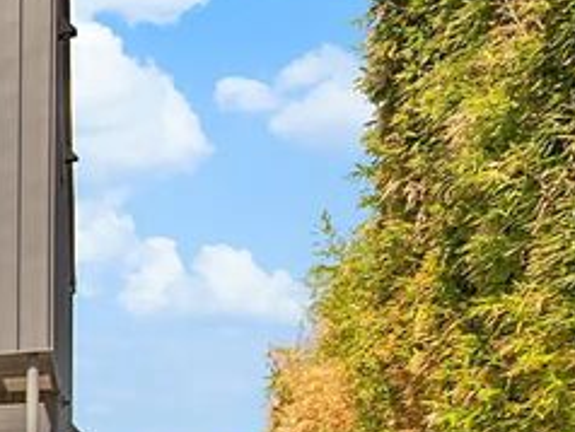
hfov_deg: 19.9
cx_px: -522
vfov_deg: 21.5
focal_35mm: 62
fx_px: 1031
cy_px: 556
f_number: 8
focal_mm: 10
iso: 100
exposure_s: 1/800
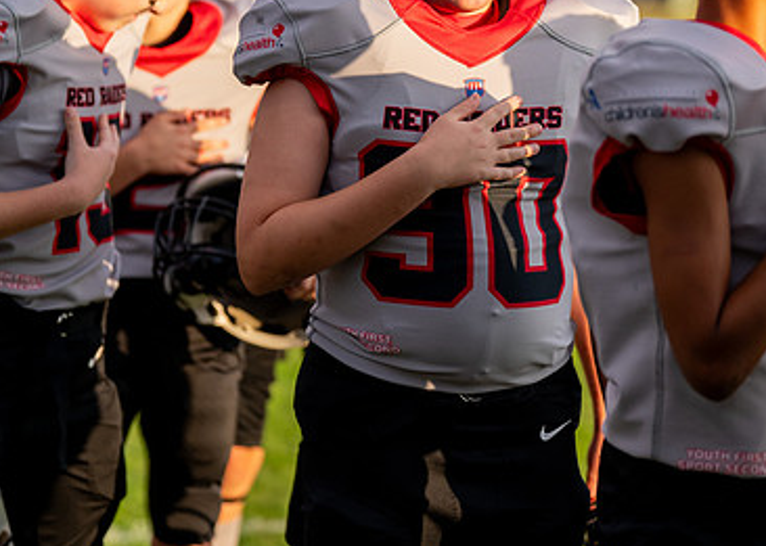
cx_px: 470
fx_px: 3718
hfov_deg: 11.8
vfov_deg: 8.4
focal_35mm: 171
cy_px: 115
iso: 400
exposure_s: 1/1600
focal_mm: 101
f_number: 2.8
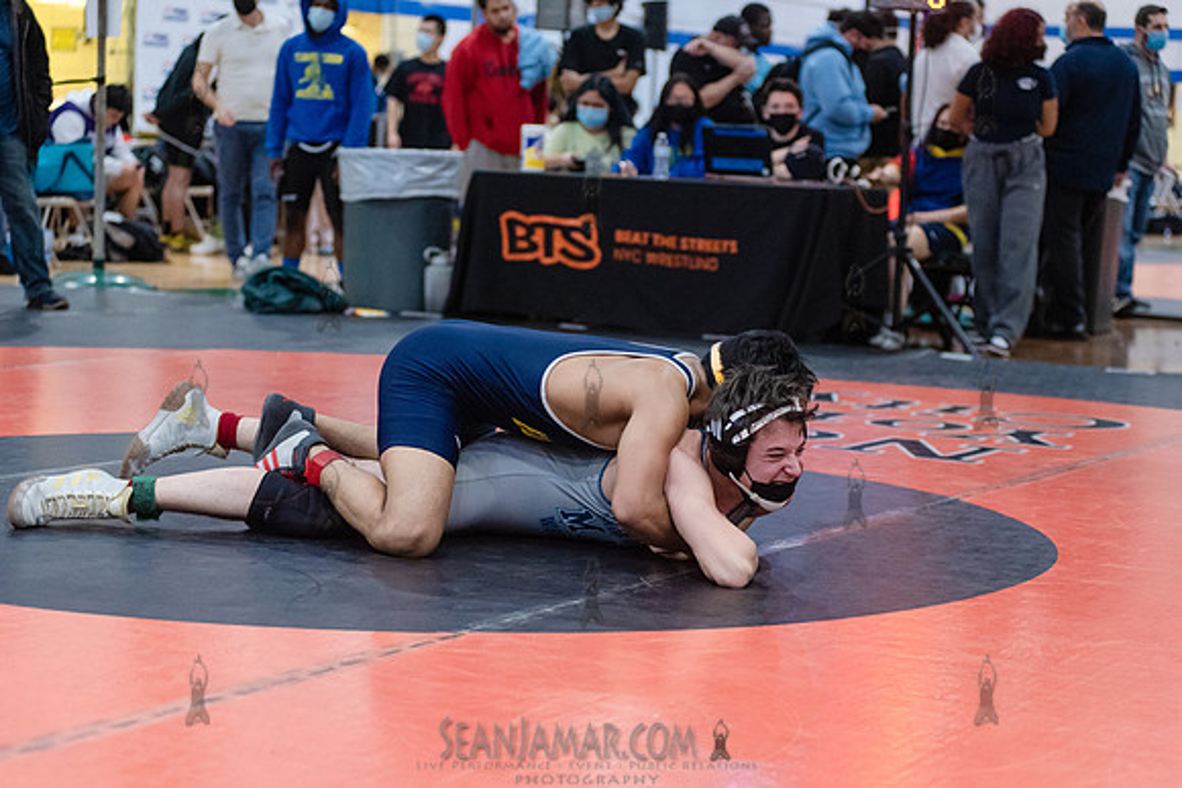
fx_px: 2627
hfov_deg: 25.4
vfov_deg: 17.1
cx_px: 591
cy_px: 394
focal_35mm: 80
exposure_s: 1/400
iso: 4000
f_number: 3.5
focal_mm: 80
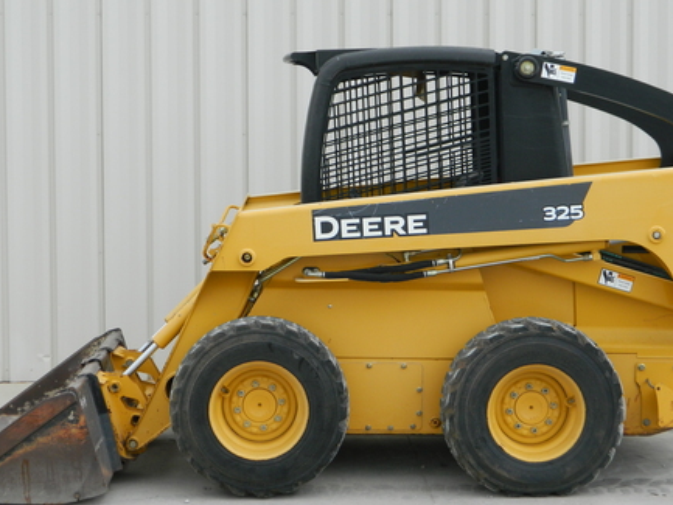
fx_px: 1711
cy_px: 267
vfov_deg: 16.8
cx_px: 359
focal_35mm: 88
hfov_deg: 22.2
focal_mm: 12.6
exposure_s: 1/320
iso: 80
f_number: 4
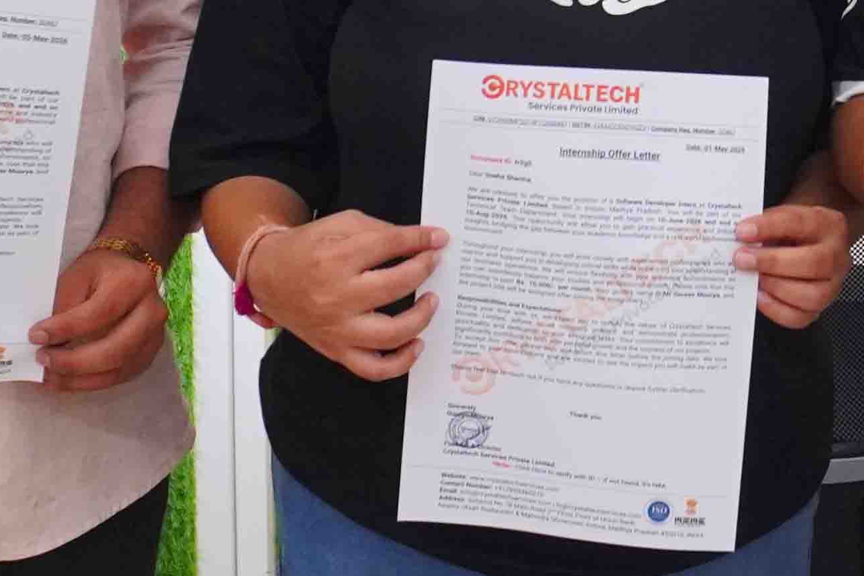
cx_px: 743
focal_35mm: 111
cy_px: -224
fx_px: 2664
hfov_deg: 18.2
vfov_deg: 11.9
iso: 1600
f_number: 4
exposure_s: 1/160
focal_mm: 16
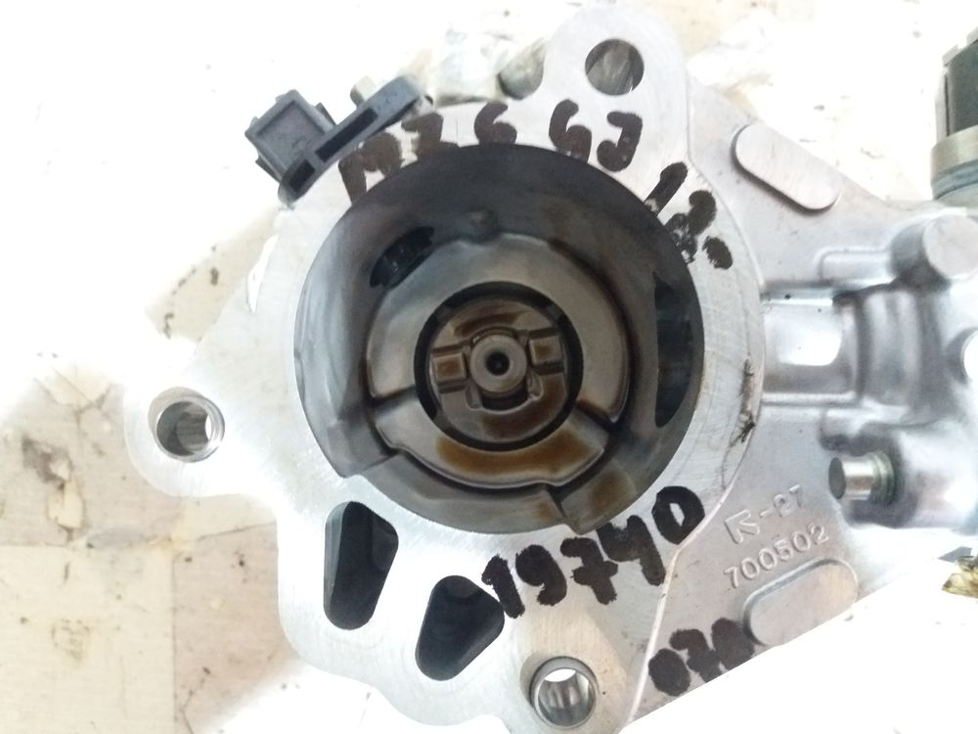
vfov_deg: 49.7
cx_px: 489
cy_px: 367
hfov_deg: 63.4
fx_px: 791
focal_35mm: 28
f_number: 1.9
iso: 800
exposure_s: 1/17
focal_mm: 3.7
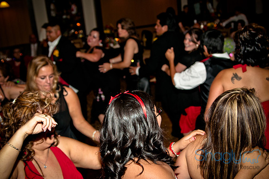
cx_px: 134
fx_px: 313
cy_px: 90
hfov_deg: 46.5
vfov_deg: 31.8
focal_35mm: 42
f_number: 3.2
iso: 400
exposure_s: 1/200
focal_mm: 28
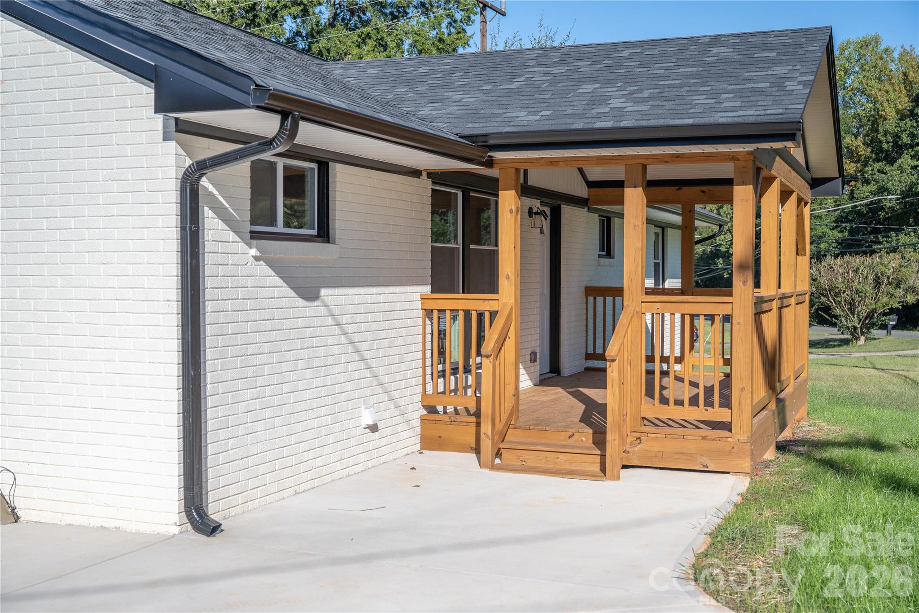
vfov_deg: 32.6
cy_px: 306
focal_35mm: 41
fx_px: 1046
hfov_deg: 47.4
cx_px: 460
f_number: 3.5
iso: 160
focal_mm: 41
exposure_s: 1/4000
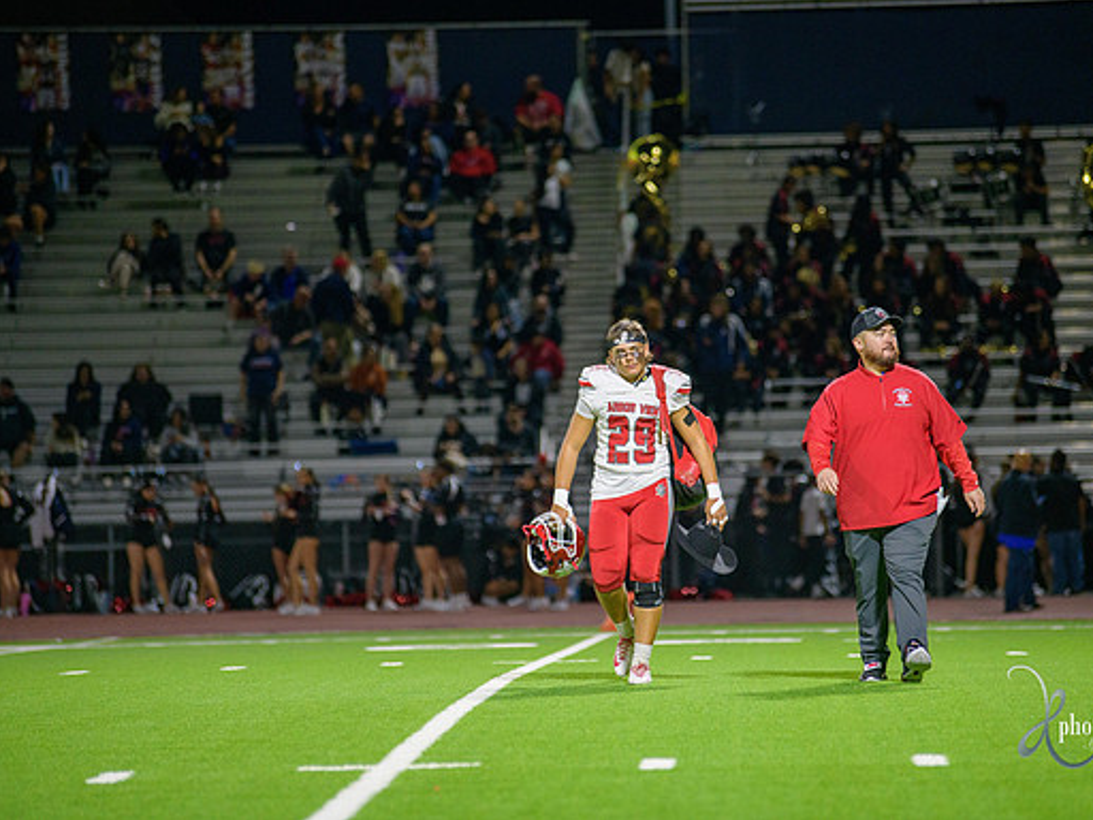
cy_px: 409
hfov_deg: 9.1
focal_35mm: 218
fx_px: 6883
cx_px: 617
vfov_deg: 6.8
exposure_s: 1/320
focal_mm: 200
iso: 2000
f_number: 2.8
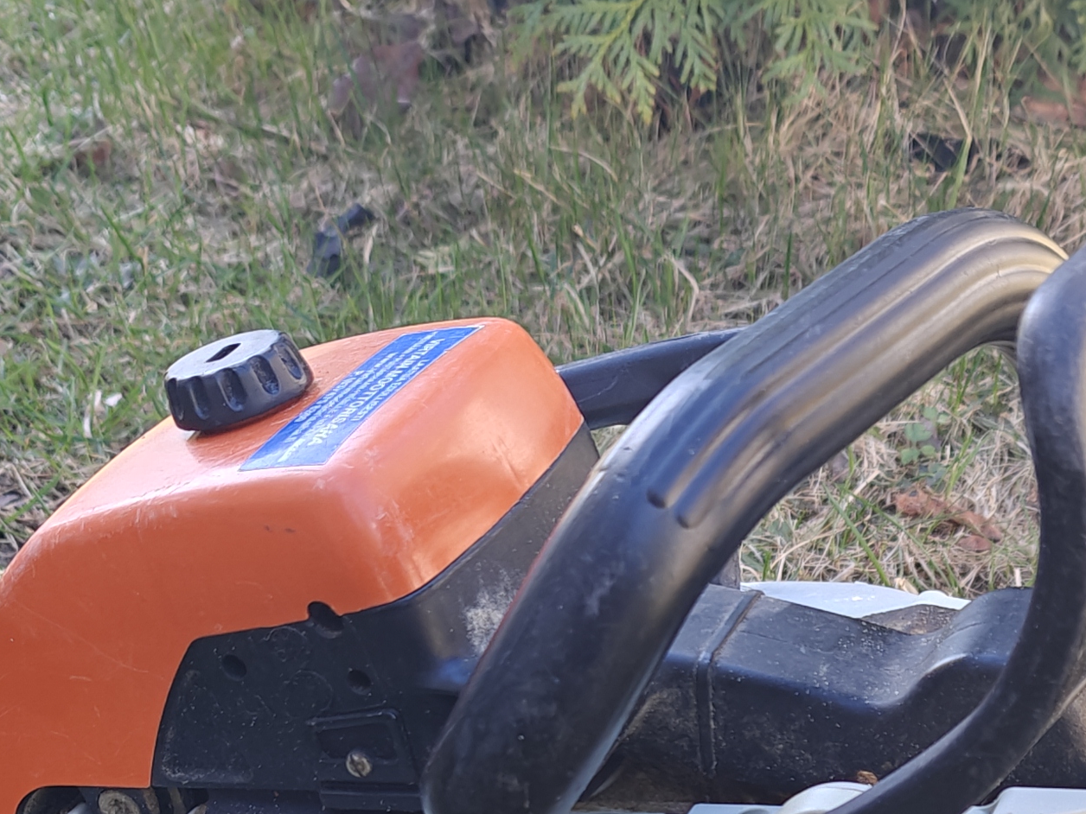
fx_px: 2353
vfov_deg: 18.0
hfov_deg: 25.1
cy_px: 1142
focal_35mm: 75
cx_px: 997
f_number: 1.6
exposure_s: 1/100
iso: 64
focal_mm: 6.06
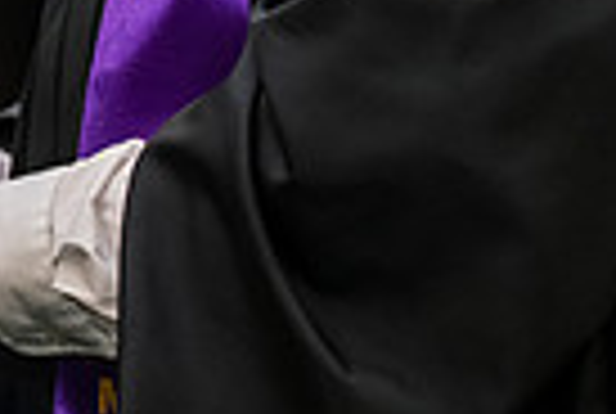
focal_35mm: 317
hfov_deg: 6.4
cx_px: -427
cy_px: -349
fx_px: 5436
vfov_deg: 4.3
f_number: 3.5
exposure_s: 1/200
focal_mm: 75
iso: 3200
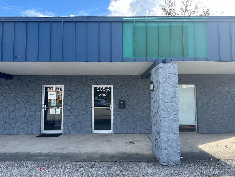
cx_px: 118
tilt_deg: +4.1
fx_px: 163
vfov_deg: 56.8
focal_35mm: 24
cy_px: 88
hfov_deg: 71.6
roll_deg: +0.4
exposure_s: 1/836
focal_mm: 6.86
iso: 80
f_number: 1.78
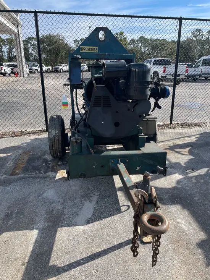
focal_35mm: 26
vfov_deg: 67.3
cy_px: 140
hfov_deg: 53.1
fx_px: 210
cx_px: 105
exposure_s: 1/1770
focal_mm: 4.2
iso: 32
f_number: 1.6
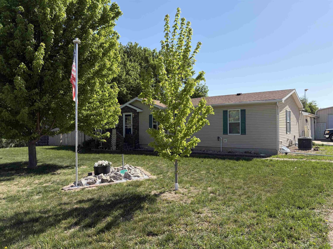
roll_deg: +0.8
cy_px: 124
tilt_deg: +1.2
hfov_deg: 67.3
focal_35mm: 26
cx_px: 166
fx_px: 250
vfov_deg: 53.1
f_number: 1.6
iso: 50
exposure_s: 1/2747
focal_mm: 5.96
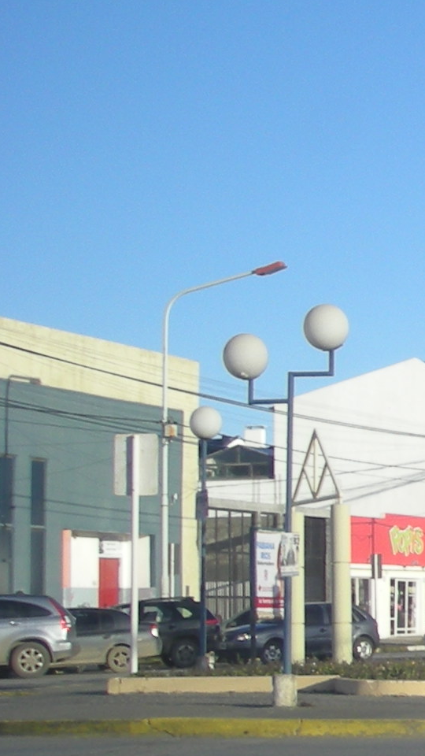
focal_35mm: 122
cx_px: 1204
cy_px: 420
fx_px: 2444
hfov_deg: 8.5
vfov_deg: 17.6
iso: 50
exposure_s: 1/128
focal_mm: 5.7
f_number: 5.7
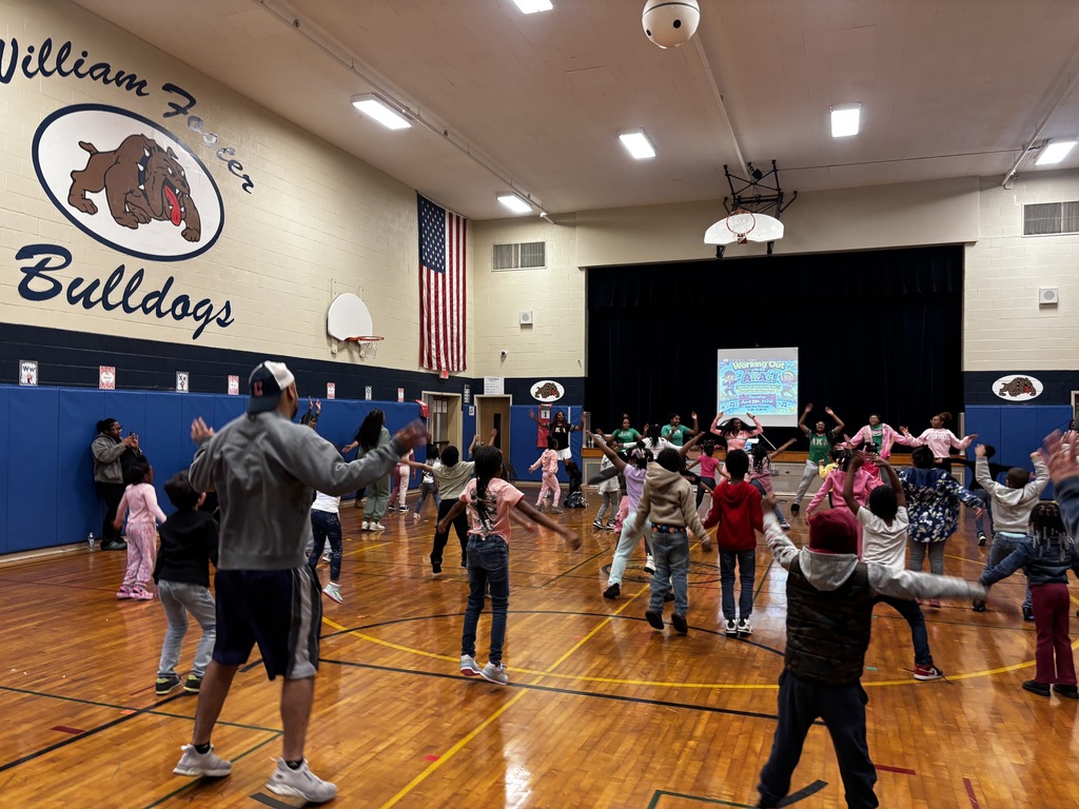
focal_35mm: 26
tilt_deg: -1.2
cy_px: 404
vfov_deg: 53.1
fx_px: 810
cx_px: 540
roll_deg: +0.9
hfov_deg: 67.3
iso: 160
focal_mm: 5.96
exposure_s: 1/60
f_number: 1.6
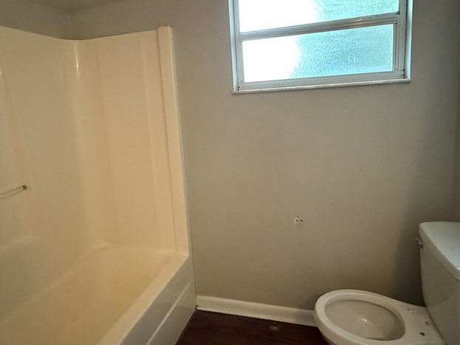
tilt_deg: -8.6
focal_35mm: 23
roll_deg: +3.7
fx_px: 306
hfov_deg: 73.9
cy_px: 150
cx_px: 224
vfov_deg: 58.7
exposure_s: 1/60
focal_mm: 2.22
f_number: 2.2
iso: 800
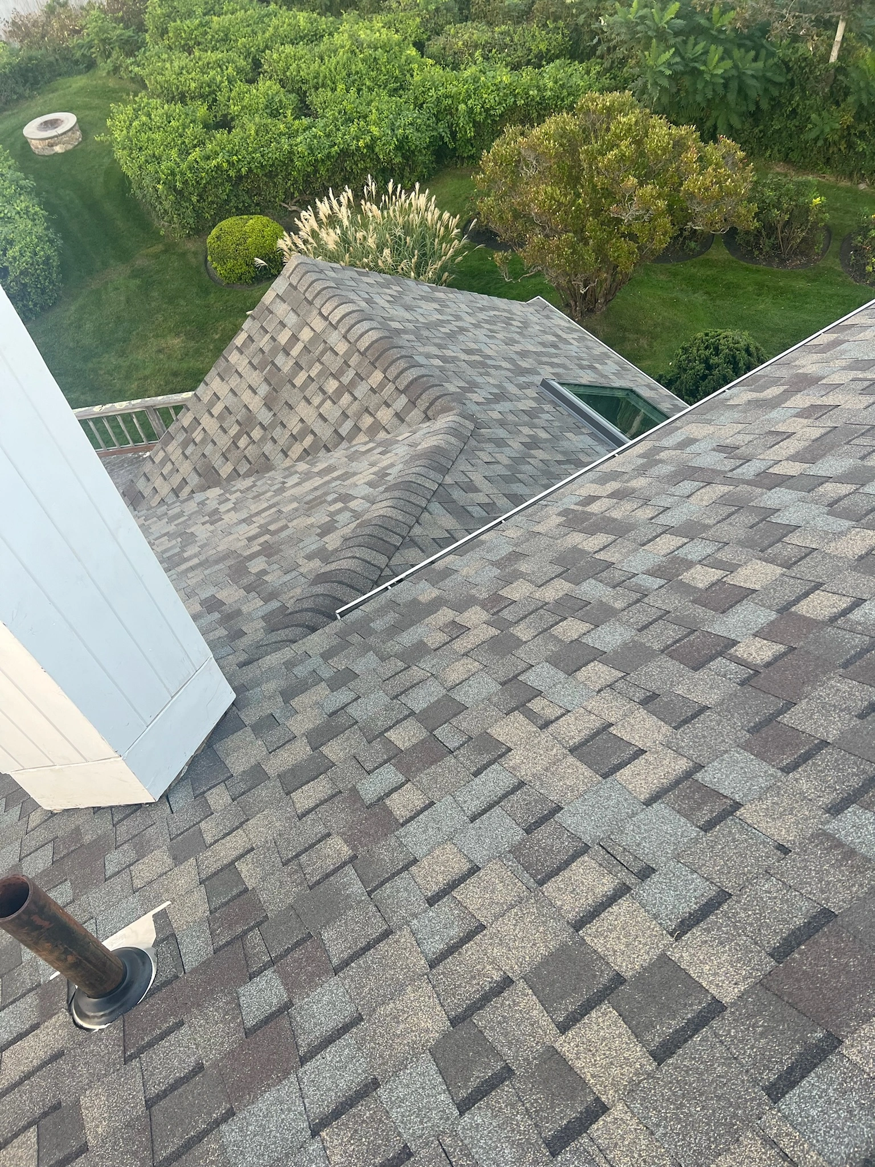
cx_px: 438
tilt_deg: -51.2
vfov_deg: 67.3
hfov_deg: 53.1
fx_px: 876
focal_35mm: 26
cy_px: 584
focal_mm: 5.7
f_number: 1.5
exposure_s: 1/130
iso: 64
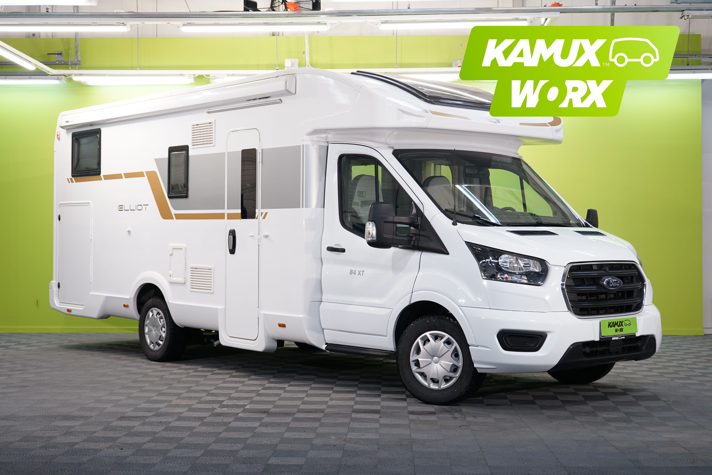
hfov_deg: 39.6
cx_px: 356
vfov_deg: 27.0
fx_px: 989
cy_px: 238
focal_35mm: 50
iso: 400
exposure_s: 1/25
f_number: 5.6
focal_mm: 50
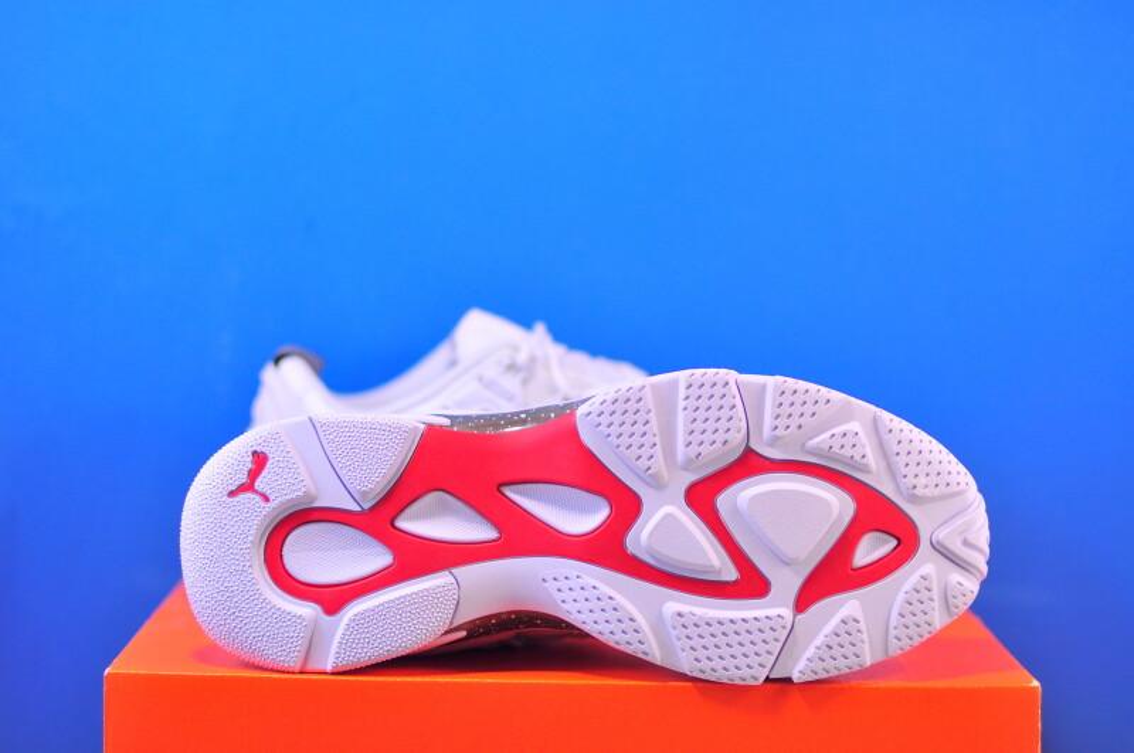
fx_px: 2359
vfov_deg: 18.1
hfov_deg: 27.0
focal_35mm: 75
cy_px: 376
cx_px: 567
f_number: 2
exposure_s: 1/320
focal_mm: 50
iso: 250
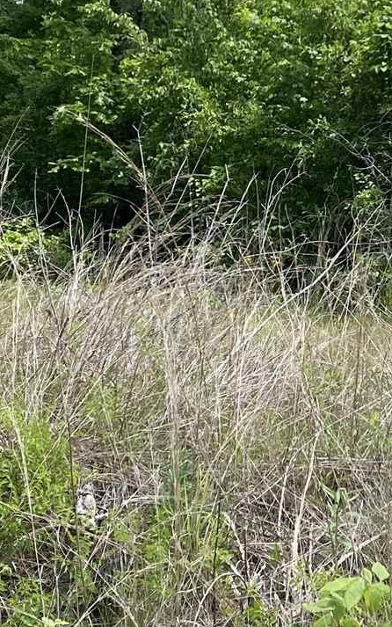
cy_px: 195
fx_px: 1520
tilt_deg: +2.2
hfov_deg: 14.4
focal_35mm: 89
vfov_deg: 23.2
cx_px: 409
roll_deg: -1.4
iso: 32
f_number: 1.8
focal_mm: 4.25
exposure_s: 1/1447
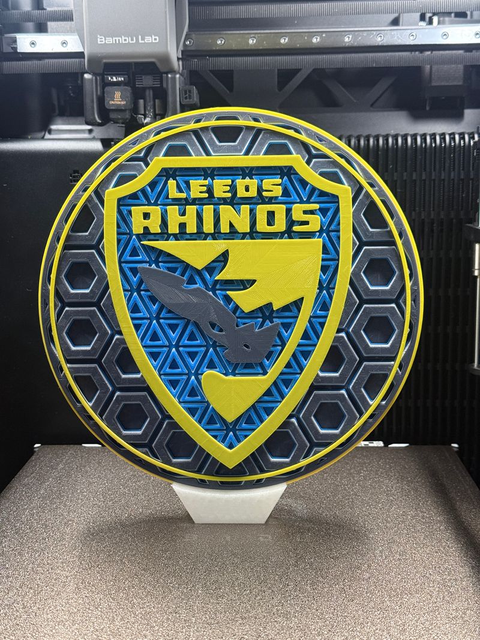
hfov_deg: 30.3
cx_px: 240
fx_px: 888
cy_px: 320
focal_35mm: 48
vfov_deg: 39.7
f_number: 1.78
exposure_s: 1/41
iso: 250
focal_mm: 6.76
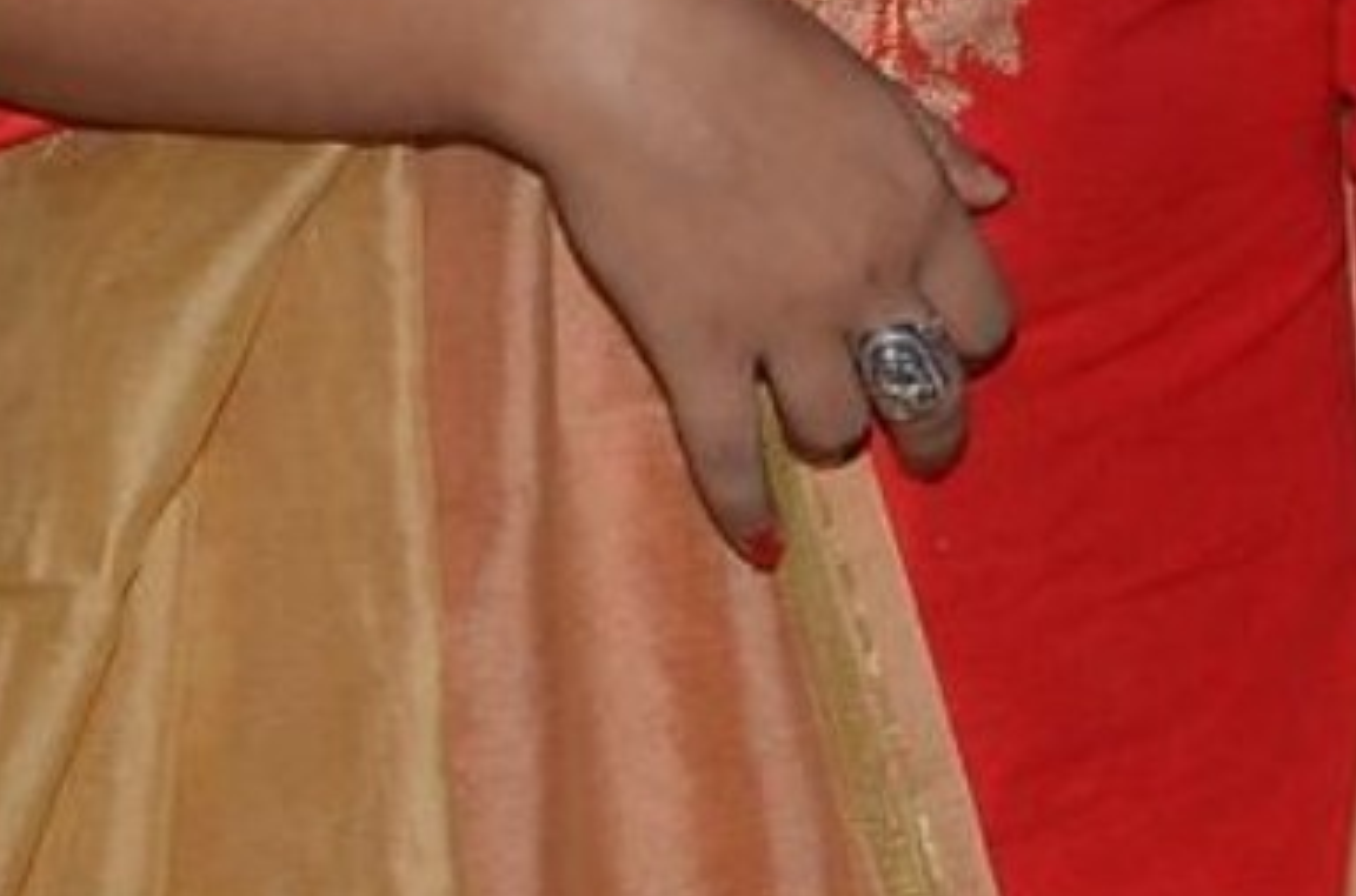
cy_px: -1023
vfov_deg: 5.8
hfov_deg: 8.3
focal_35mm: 230
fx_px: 8642
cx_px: 3122
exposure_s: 1/125
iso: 250
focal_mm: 26
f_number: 8
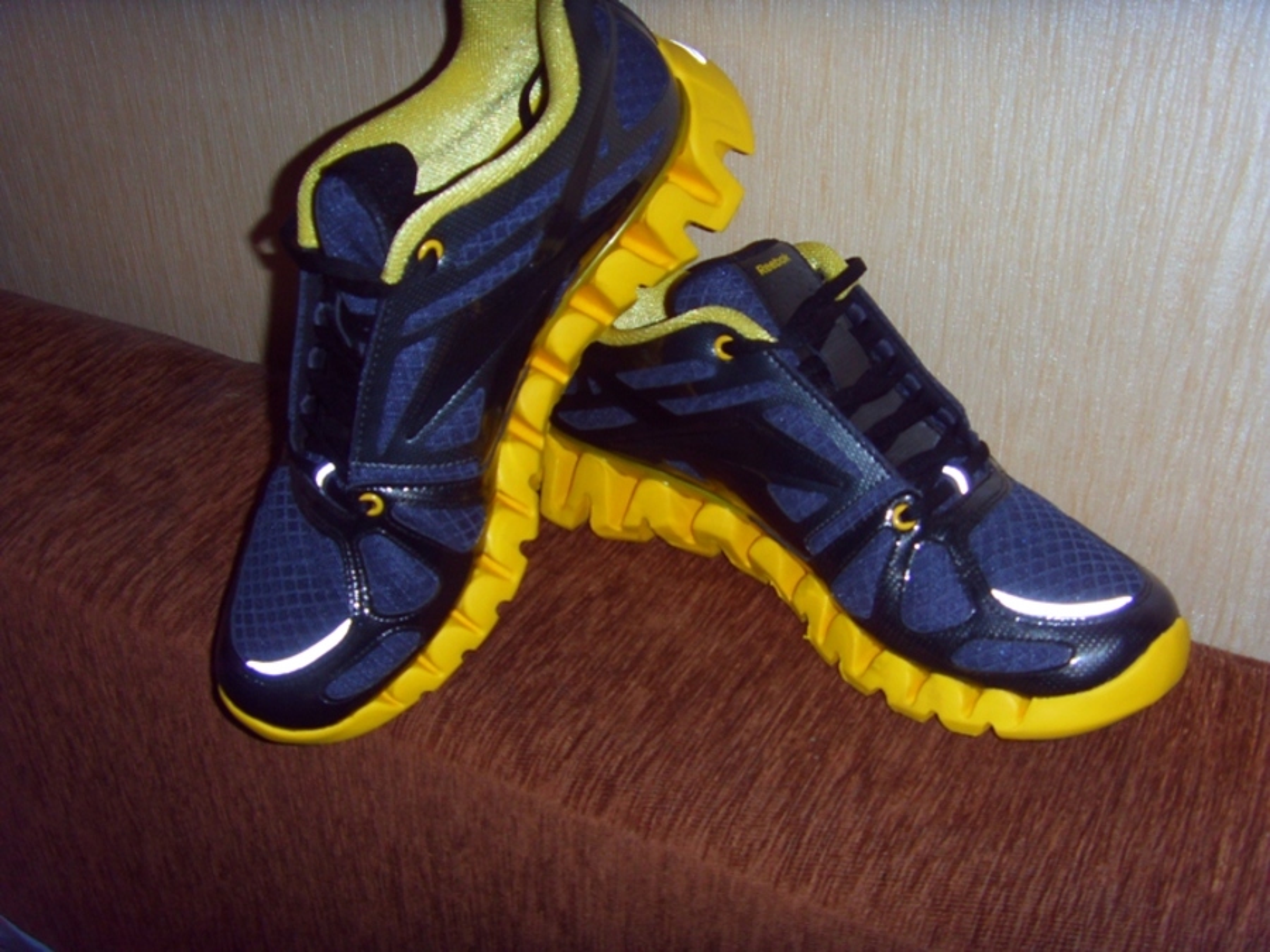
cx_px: 635
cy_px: 476
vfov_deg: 36.8
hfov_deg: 47.9
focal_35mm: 39
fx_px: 1431
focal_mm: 6.6
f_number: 3.5
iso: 100
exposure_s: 1/45
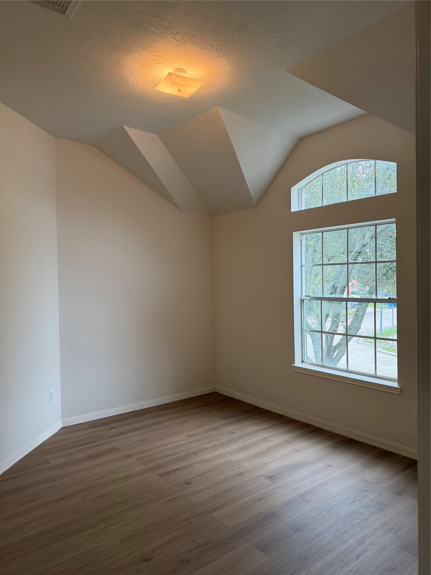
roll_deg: +0.5
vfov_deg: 71.6
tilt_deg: -1.4
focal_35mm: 24
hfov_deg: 56.8
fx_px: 398
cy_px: 288
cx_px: 216
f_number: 1.78
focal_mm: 6.76
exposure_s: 1/233
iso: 200
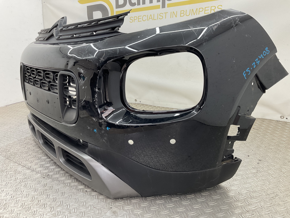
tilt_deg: -16.7
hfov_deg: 61.7
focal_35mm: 29
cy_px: 109
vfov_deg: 48.2
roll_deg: +3.5
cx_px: 145
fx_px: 243
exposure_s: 1/100
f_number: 1.8
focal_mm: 3
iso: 50
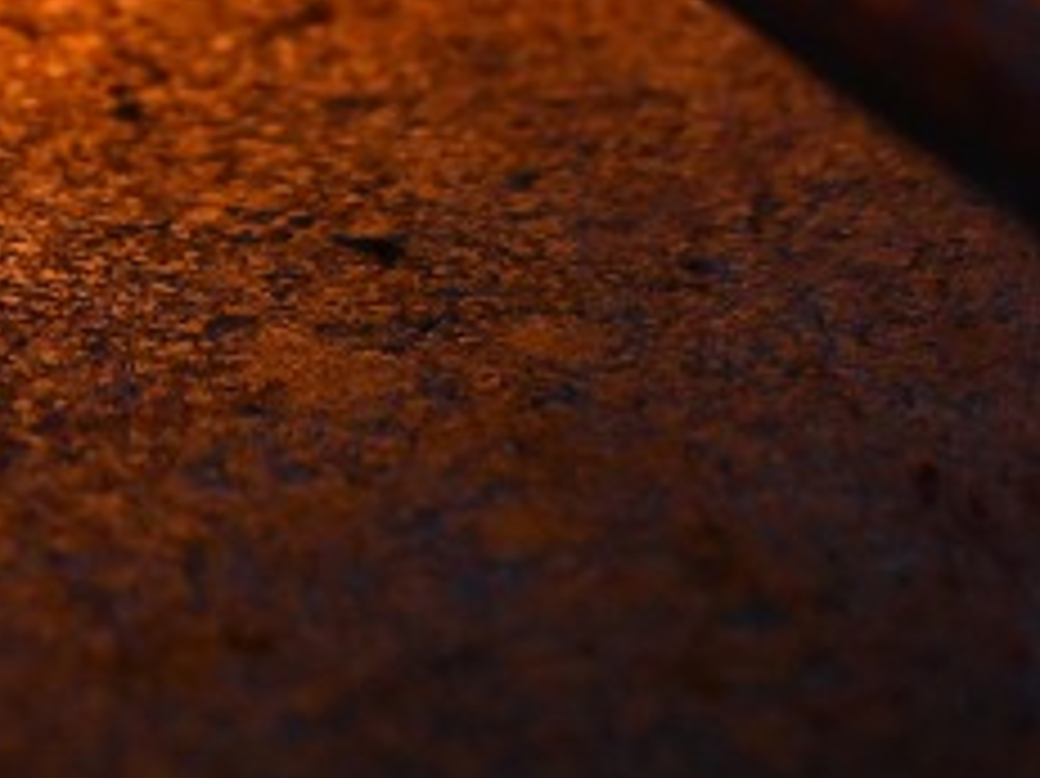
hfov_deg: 10.9
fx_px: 5405
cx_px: 108
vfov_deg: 7.8
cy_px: -899
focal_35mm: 180
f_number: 2.8
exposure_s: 1/40
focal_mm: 36
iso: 2800
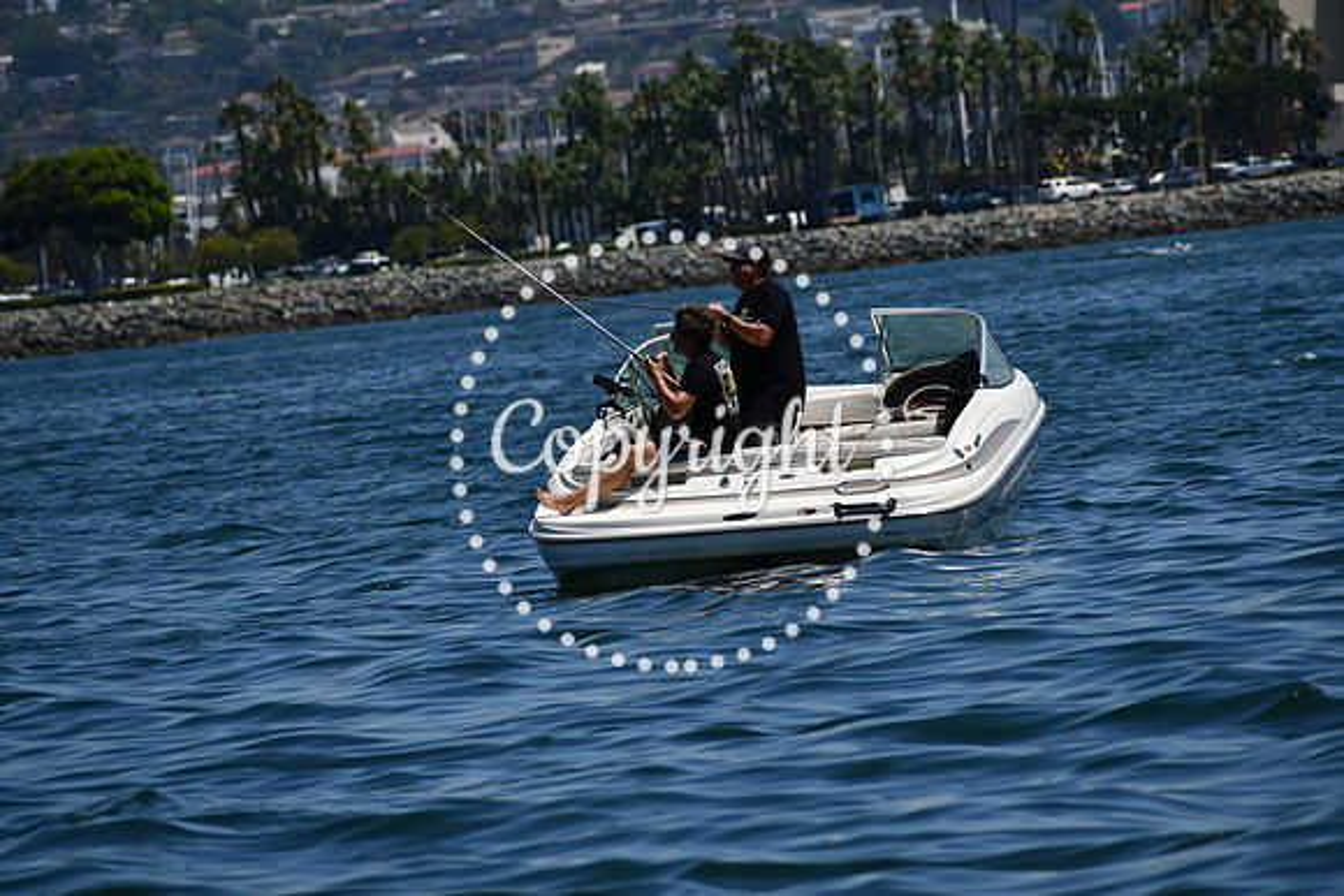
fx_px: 14003
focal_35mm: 375
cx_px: 672
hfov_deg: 5.5
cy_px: 448
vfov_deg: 3.7
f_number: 7.1
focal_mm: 250
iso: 200
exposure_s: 1/1600
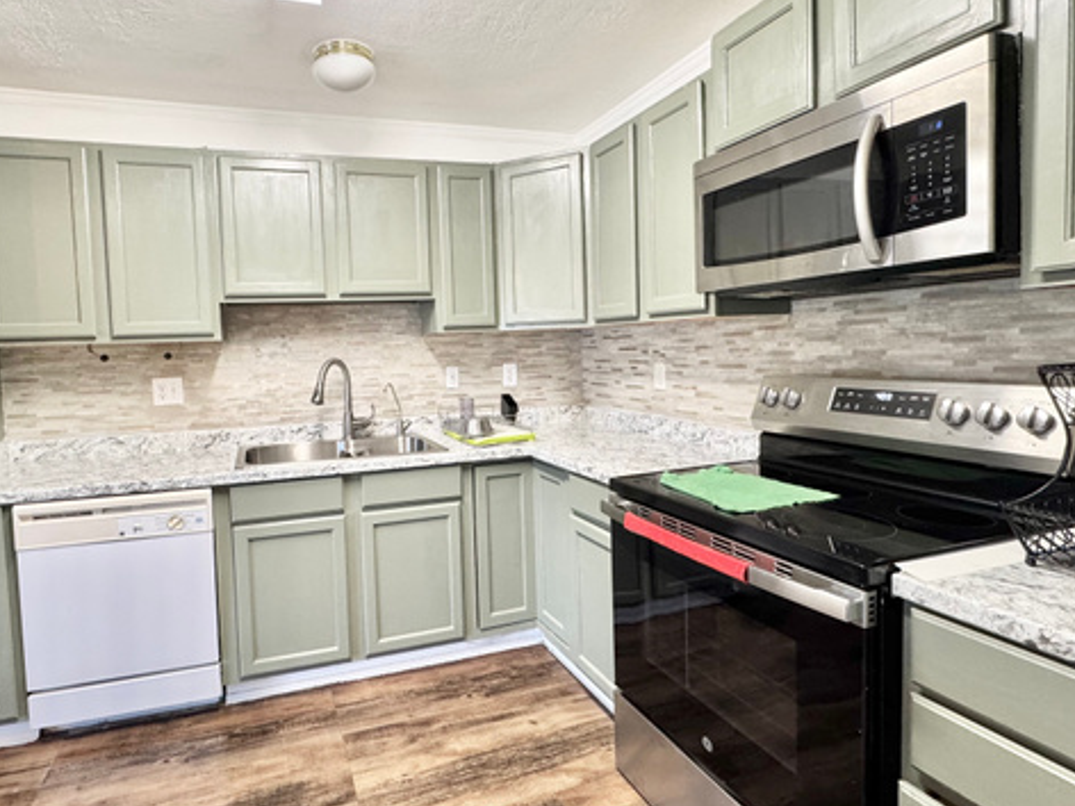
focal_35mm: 19
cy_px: 378
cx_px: 428
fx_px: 590
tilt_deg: -3.7
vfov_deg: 68.6
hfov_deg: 83.6
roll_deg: +2.1
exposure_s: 1/60
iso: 200
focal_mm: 2.22
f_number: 2.2
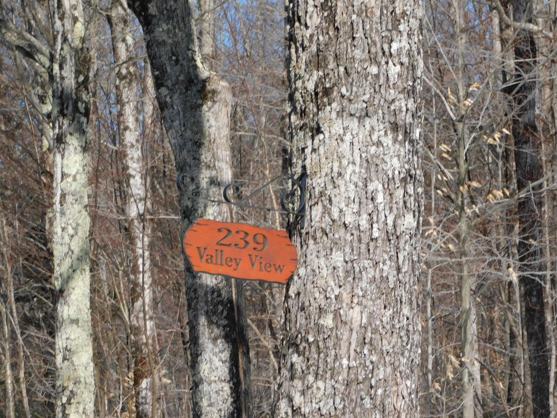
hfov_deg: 11.6
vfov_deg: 8.7
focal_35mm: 170
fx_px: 2735
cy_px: 209
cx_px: 278
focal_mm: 30.1
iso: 125
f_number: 5.3
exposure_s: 1/640
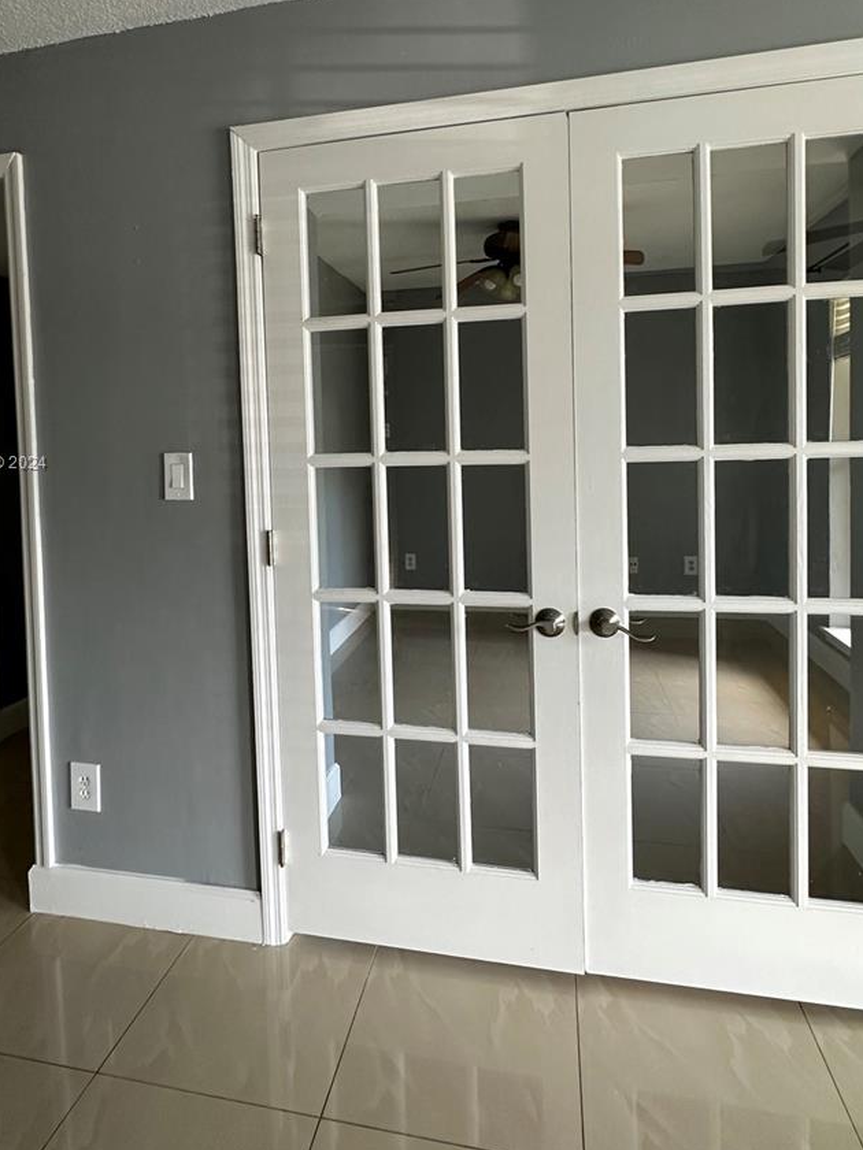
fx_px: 665
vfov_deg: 80.8
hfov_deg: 65.9
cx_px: 412
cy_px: 464
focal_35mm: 20
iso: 160
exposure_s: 1/99
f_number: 2.2
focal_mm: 2.22
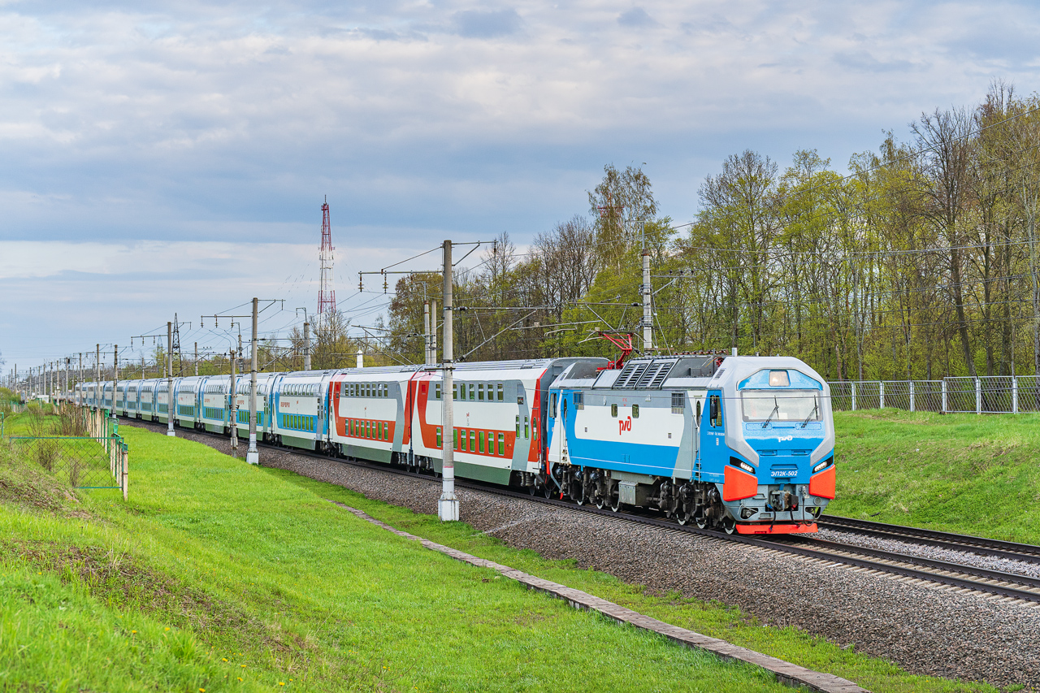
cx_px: 520
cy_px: 346
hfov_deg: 27.0
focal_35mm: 75
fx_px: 2166
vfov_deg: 18.2
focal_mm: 75
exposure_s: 1/1000
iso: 640
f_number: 6.3
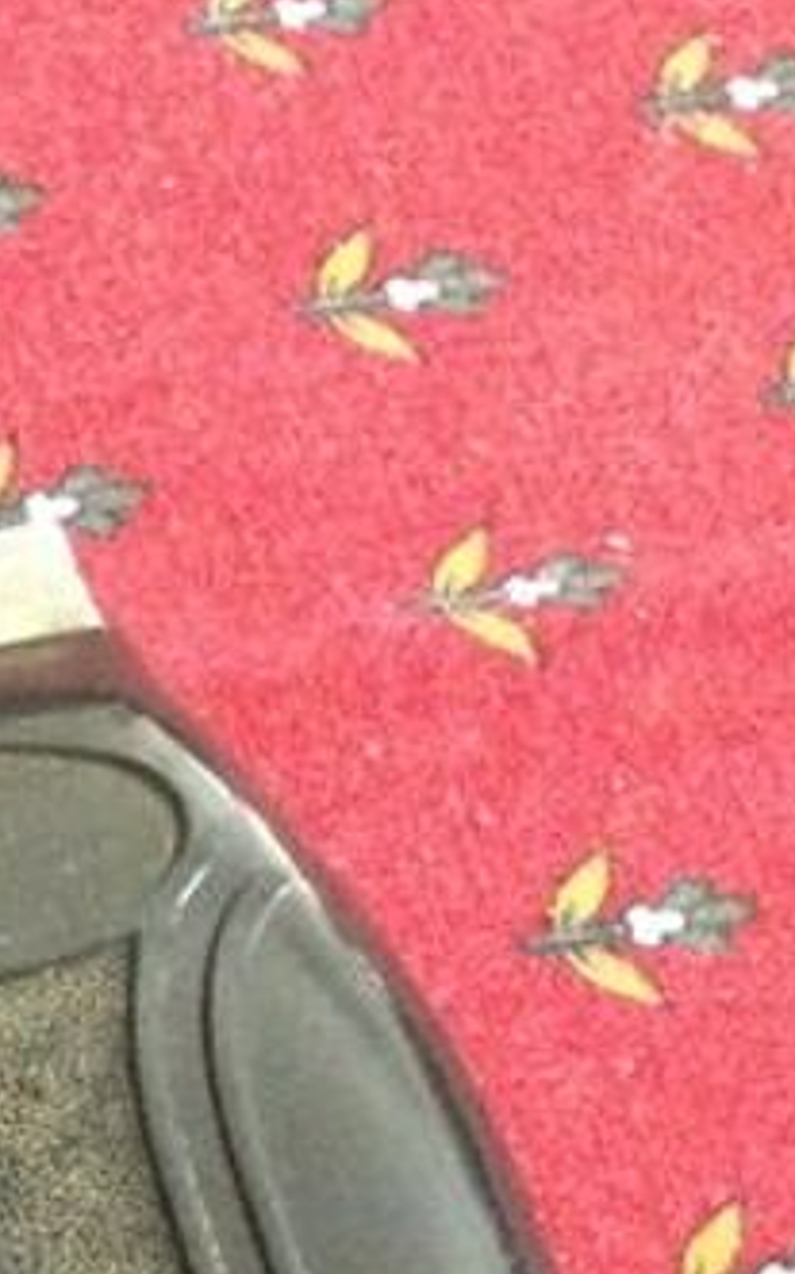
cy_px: 2285
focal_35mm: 132
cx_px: -764
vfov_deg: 14.1
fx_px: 4584
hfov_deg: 9.3
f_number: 2.4
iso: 400
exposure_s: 1/17
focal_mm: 3.3
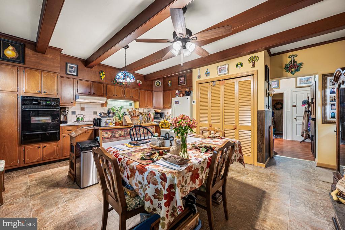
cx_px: 172
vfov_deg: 81.1
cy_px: 115
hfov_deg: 104.3
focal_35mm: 14
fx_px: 134
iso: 400
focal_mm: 14
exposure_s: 1
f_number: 8
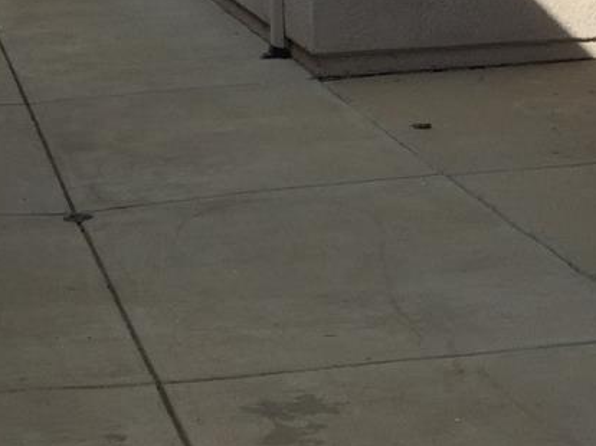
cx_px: 141
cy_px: -29
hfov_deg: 18.6
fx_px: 1807
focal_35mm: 105
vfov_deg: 13.8
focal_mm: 4.15
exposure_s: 1/2326
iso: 32
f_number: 2.2
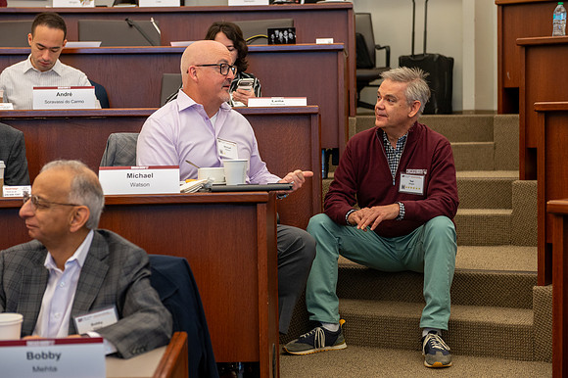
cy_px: 189
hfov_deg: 28.9
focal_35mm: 70
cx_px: 284
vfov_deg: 19.4
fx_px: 1104
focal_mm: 70
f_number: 4
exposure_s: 1/60
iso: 1250
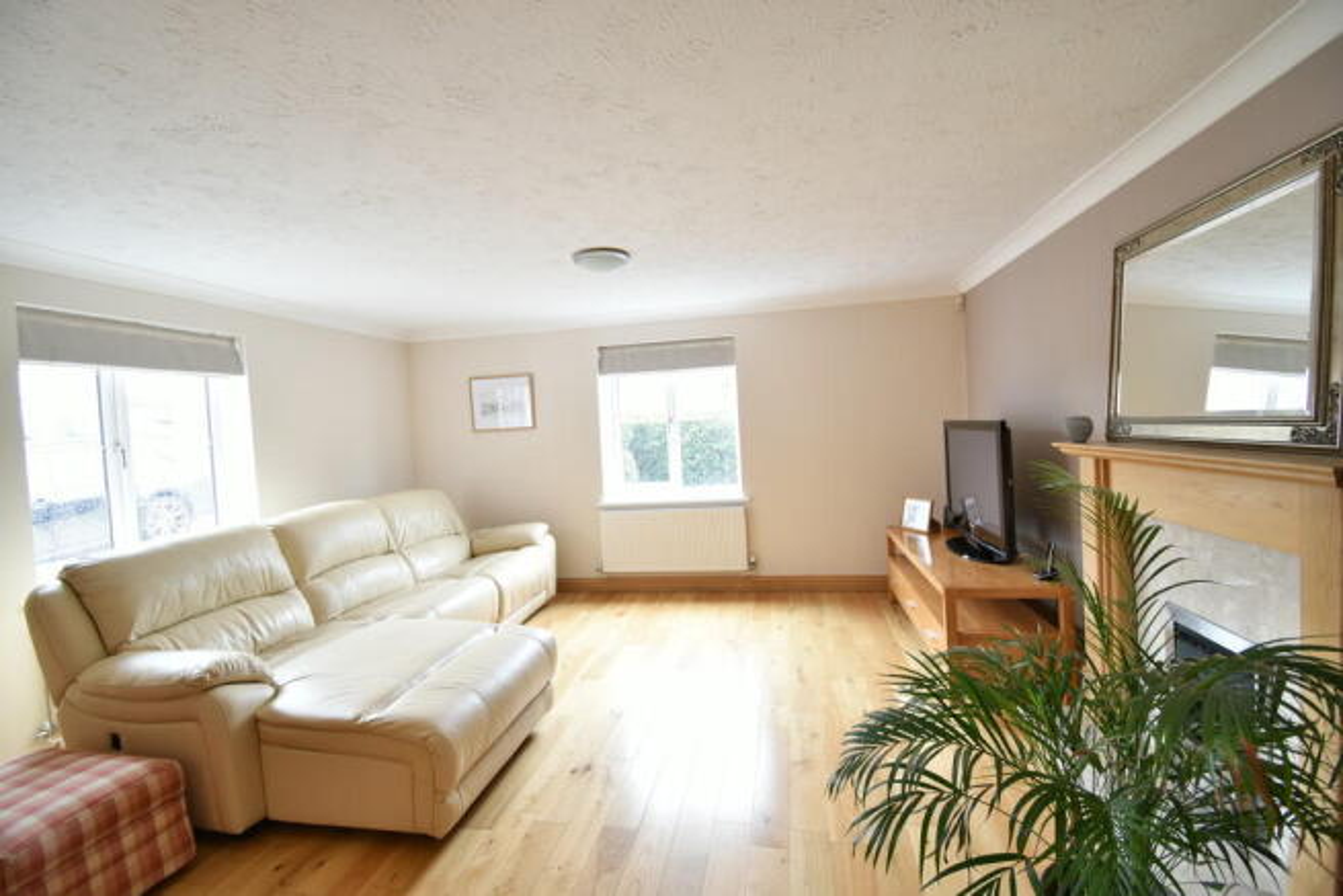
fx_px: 560
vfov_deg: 77.4
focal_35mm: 15
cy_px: 448
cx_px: 672
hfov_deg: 100.4
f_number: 4.5
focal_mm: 10
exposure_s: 1
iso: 100
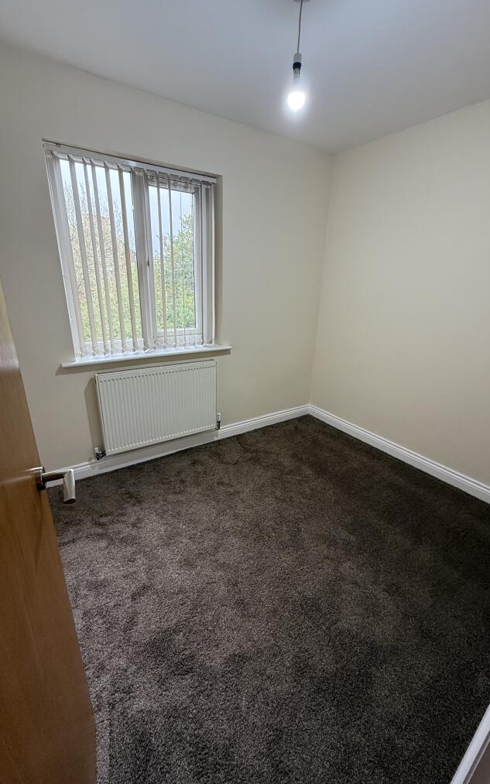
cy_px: 392
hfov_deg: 74.8
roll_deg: -1.9
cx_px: 242
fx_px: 321
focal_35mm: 15
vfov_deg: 101.5
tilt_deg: -18.9
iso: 200
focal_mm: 2.22
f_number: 2.2
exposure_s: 1/99
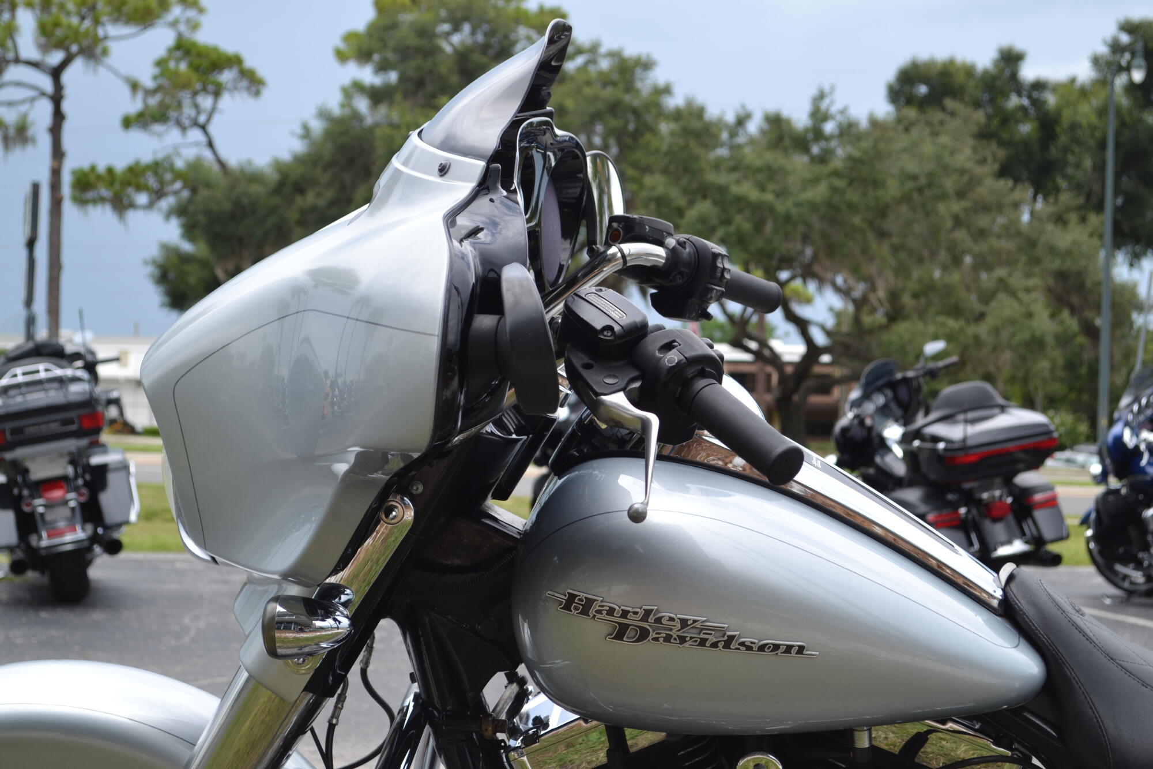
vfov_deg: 19.7
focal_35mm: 69
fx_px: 2210
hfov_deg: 29.2
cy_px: 384
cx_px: 576
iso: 100
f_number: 7.1
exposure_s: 1/200
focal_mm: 46
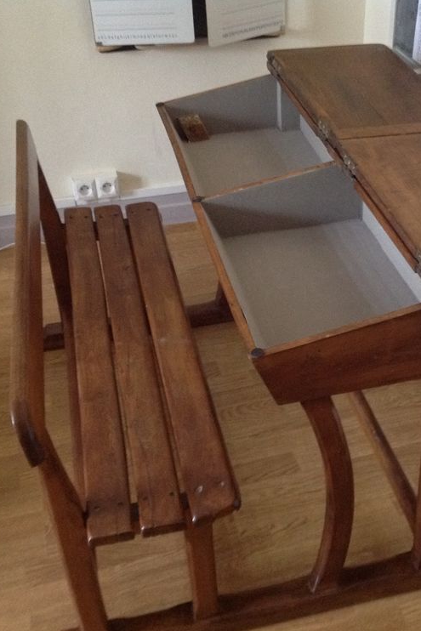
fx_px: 859
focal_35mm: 49
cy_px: 316
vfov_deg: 40.3
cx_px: 292
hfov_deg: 27.3
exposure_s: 1/15
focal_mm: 4.28
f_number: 2.4
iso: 320
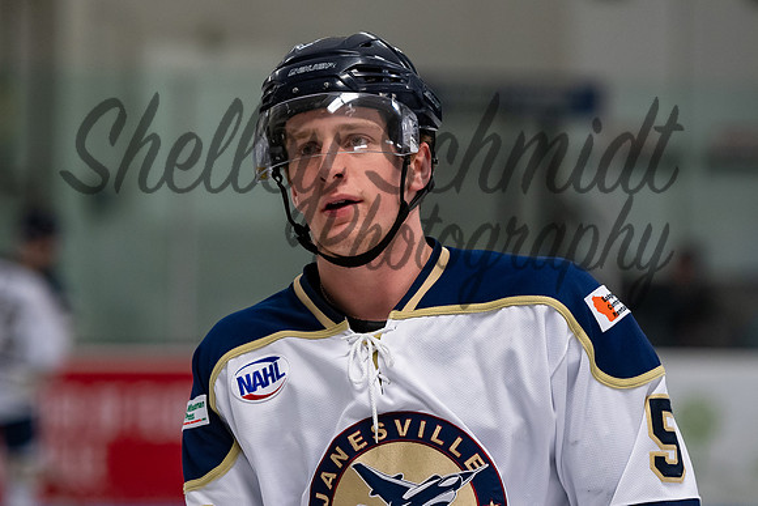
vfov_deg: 4.7
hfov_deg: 7.0
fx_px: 6187
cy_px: 243
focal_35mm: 294
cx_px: 372
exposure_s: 1/800
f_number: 3.2
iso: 2000
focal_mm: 170
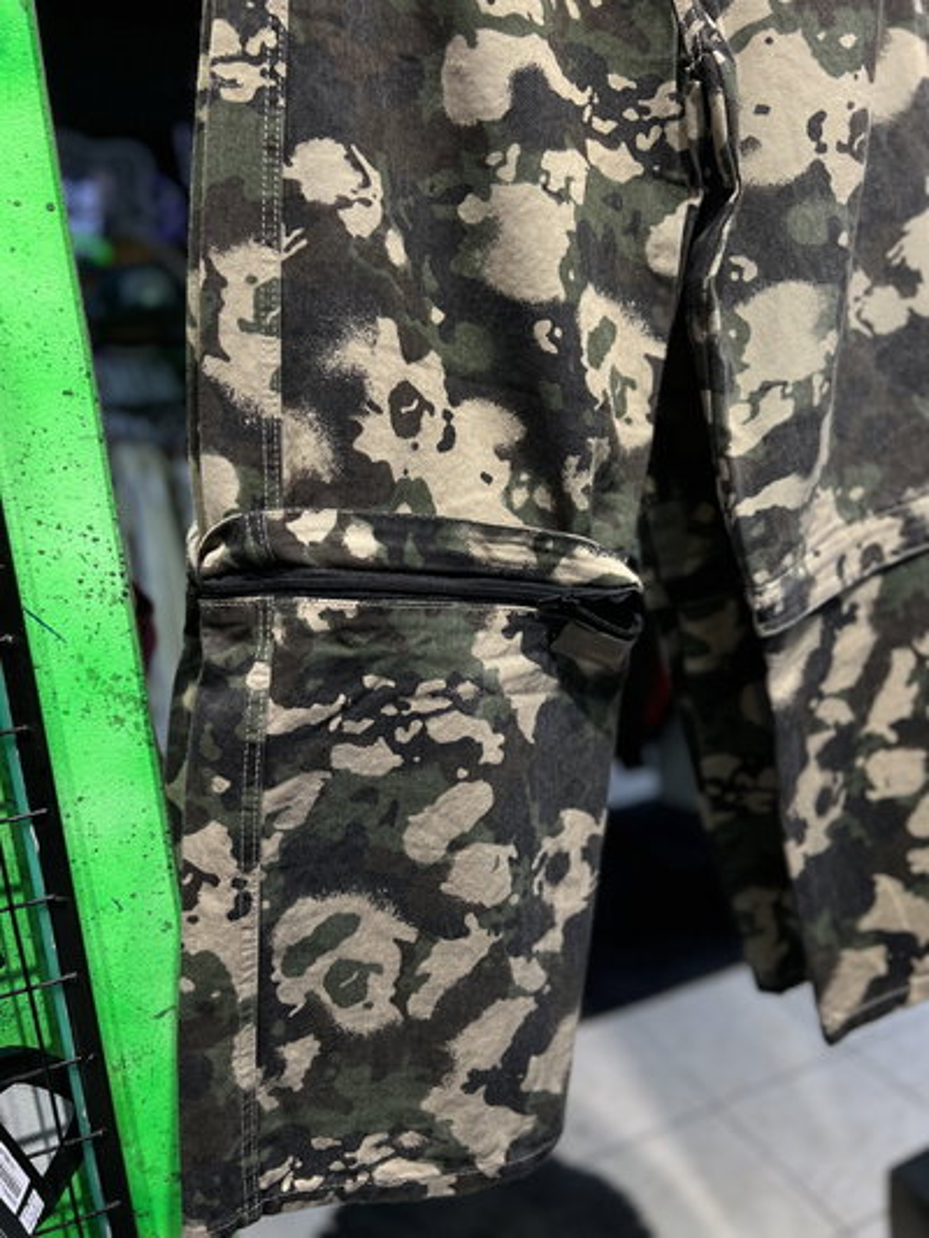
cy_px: 619
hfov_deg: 53.1
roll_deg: +5.0
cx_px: 464
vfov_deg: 67.3
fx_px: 930
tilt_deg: -12.8
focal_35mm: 26
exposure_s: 1/100
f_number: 1.5
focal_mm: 5.7
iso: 50
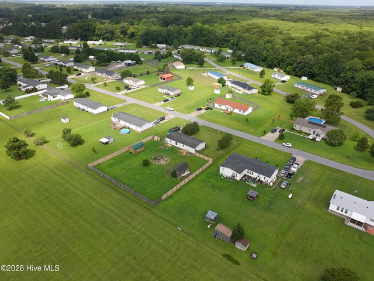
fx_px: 259
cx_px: 187
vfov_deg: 56.8
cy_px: 140
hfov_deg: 71.6
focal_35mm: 24
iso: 120
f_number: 2.8
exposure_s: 1/500
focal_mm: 4.55
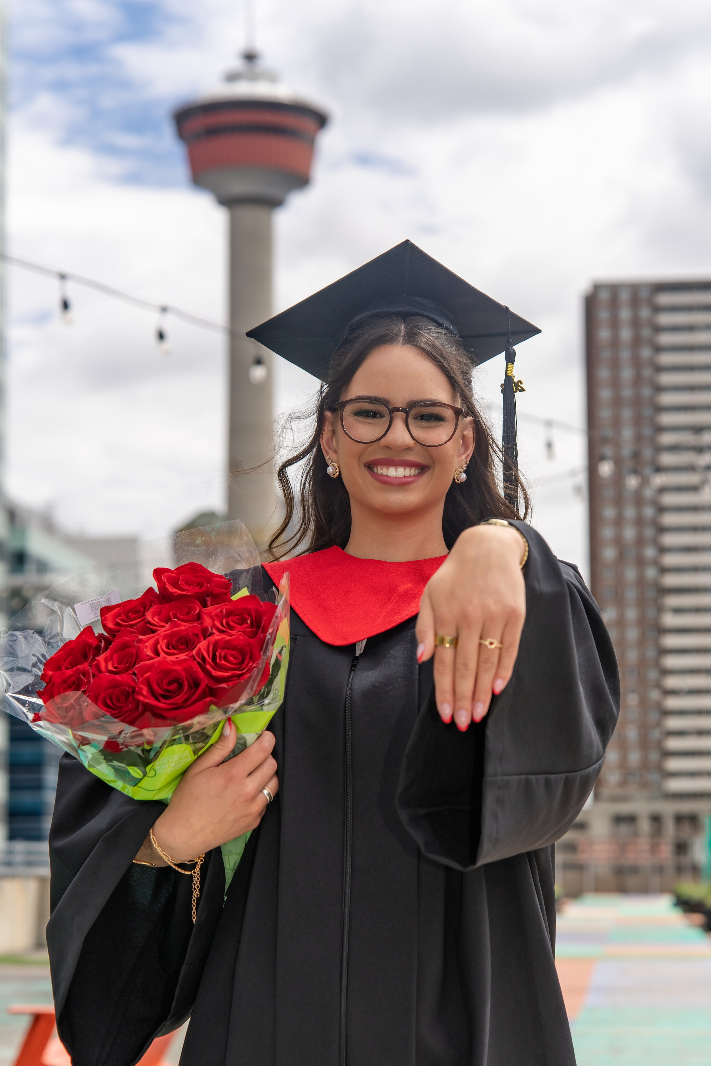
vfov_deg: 29.2
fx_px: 2044
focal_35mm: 69
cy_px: 533
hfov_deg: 19.7
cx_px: 356
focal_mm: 69
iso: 100
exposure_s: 1/1000
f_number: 4.5
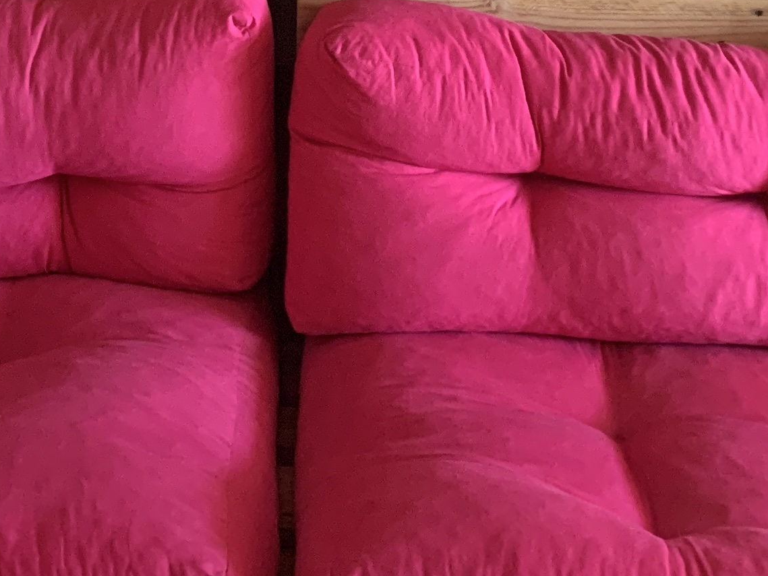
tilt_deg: -5.4
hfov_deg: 21.0
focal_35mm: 92
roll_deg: -1.3
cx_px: 152
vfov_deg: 14.3
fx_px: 2042
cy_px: -432
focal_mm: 4.25
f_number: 1.8
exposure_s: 1/54
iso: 400
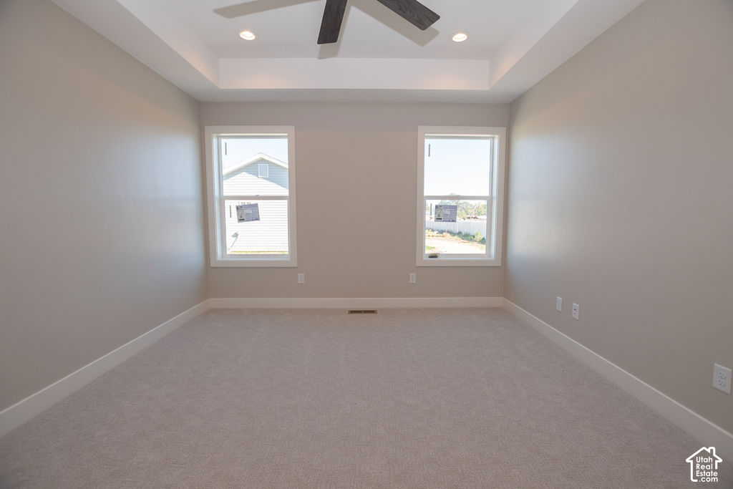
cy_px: 244
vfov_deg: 77.2
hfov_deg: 100.3
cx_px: 366
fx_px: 306
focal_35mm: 15
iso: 125
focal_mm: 10
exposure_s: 1/200
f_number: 4
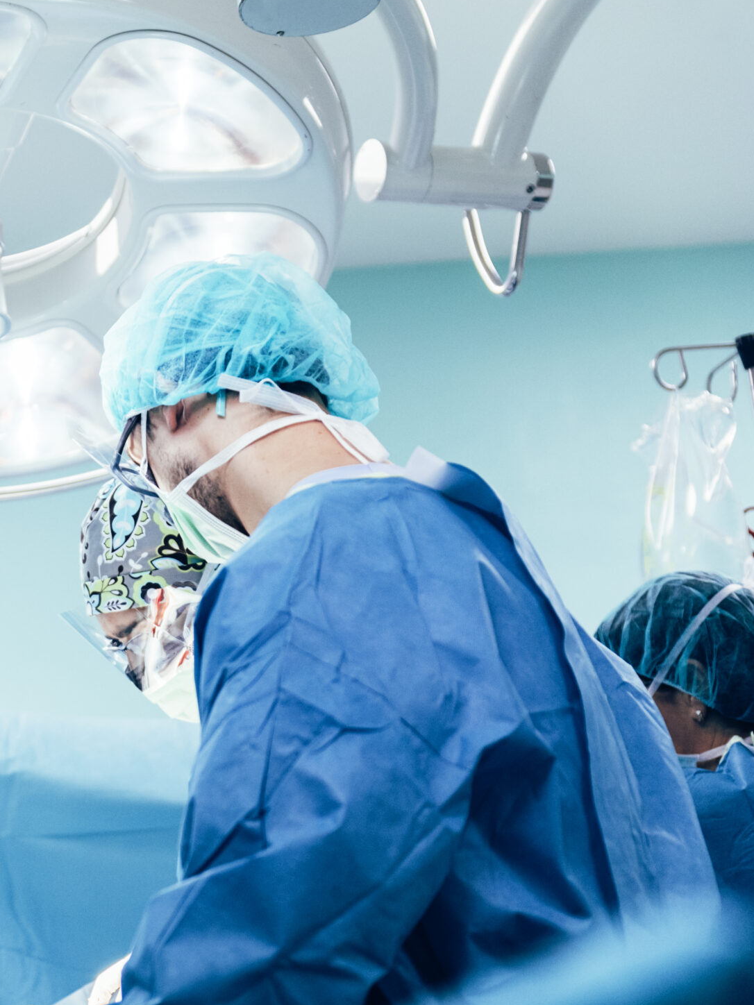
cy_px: 589
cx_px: -122
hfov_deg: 16.7
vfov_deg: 23.0
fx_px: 2469
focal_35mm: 85
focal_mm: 50
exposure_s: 1/500
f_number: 2.8
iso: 500
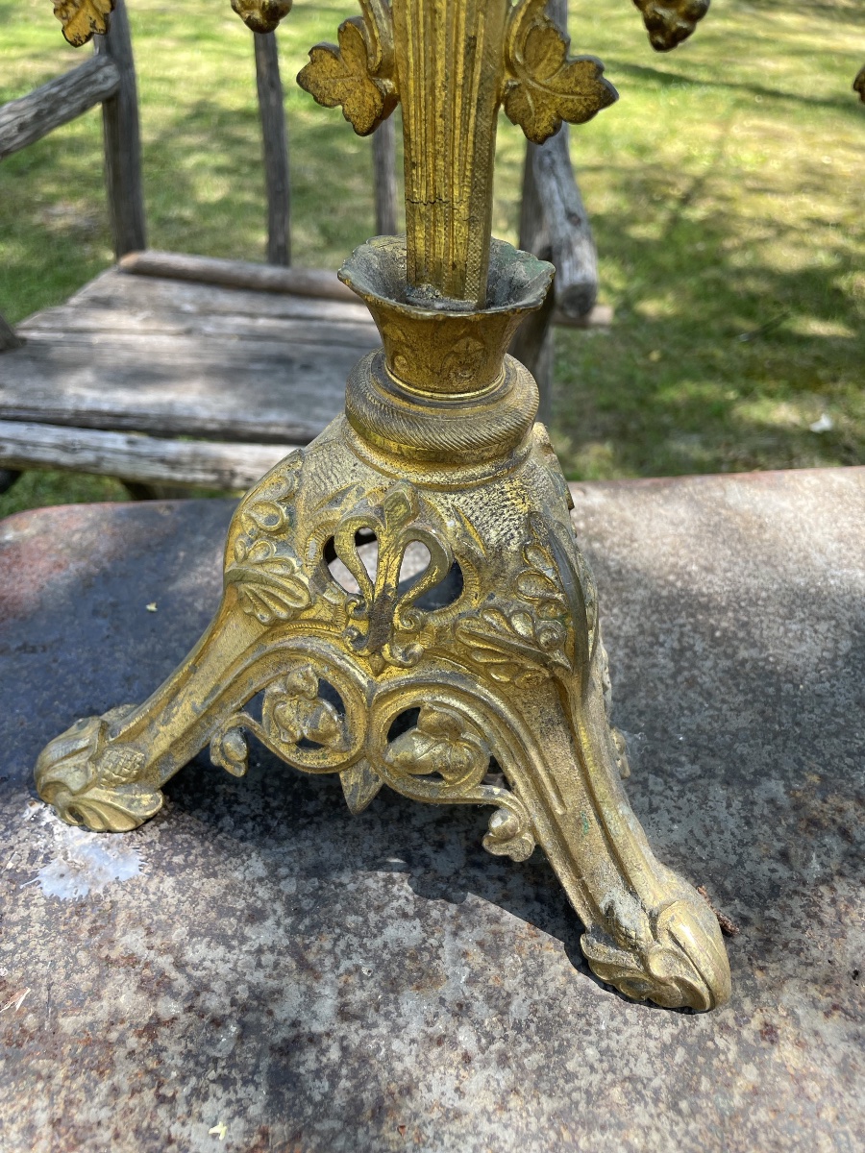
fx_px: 866
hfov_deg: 53.1
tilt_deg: -38.8
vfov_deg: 67.3
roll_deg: -2.2
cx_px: 432
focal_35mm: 26
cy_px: 576
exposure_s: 1/267
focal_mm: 4.2
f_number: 1.6
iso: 32
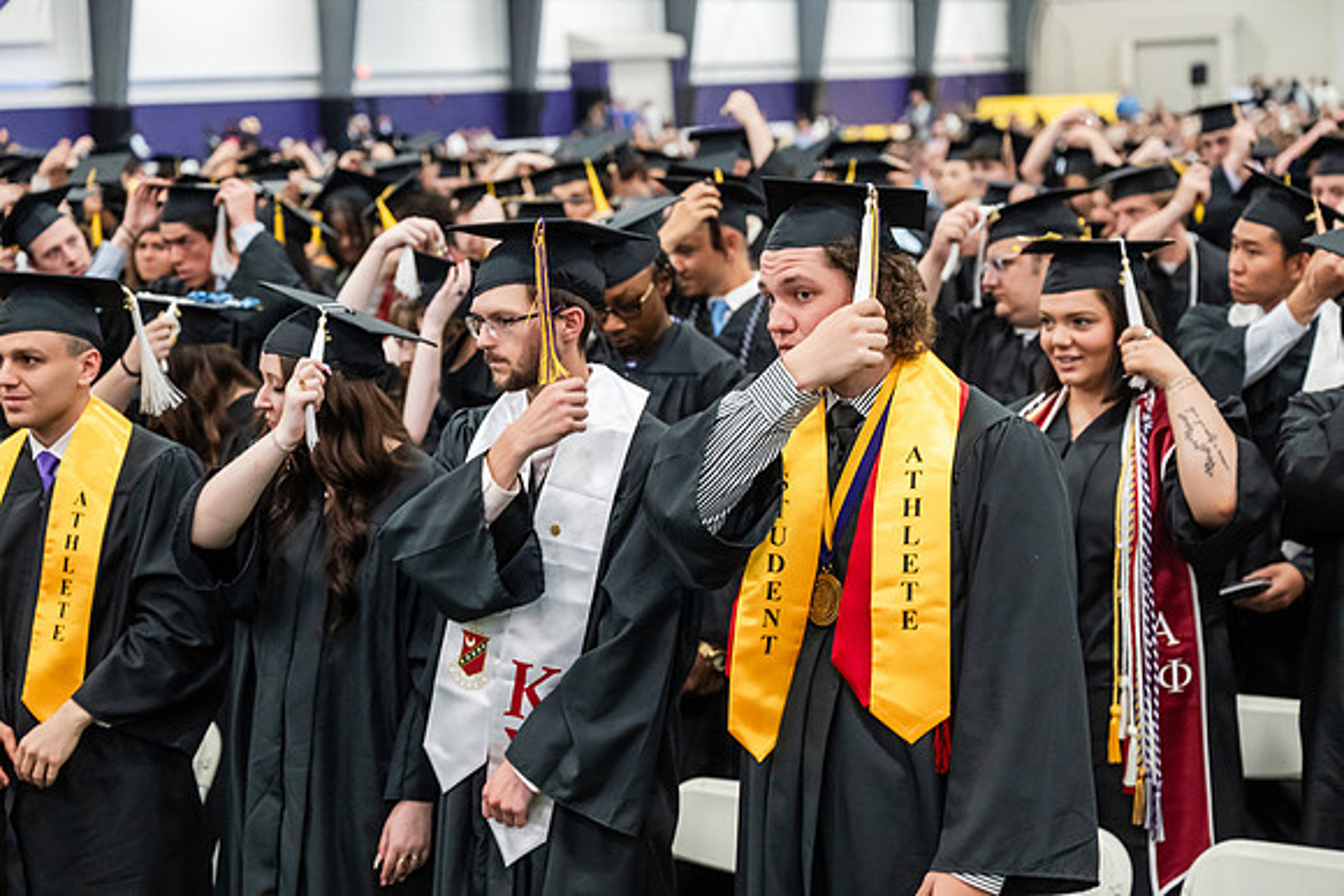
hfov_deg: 28.8
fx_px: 2614
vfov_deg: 19.5
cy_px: 448
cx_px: 672
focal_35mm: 70
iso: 4000
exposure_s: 1/200
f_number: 3.5
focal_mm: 70
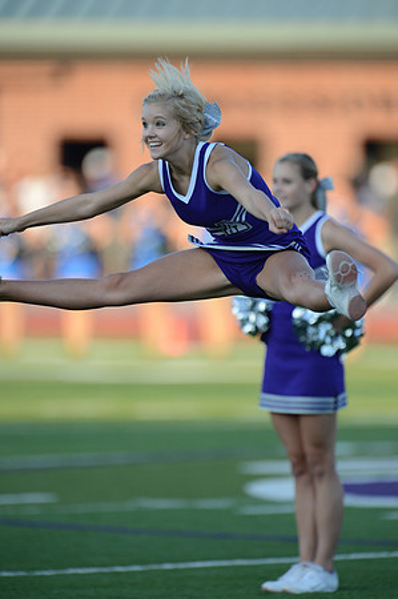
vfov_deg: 3.8
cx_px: 199
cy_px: 300
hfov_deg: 2.5
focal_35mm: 550
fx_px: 9141
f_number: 4
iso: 800
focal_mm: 550
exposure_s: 1/1600
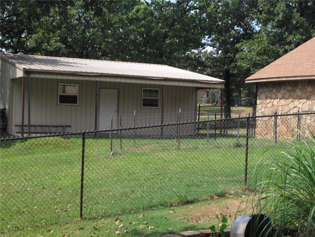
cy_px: 118
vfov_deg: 23.3
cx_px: 158
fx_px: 573
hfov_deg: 30.7
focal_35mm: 63
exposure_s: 1/60
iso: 100
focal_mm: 11.2
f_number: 10.6
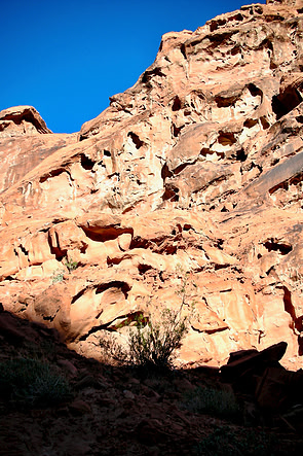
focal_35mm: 37
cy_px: 230
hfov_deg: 35.9
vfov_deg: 51.9
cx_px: 149
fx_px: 467
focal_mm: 5.8
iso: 50
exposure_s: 1/380
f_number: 3
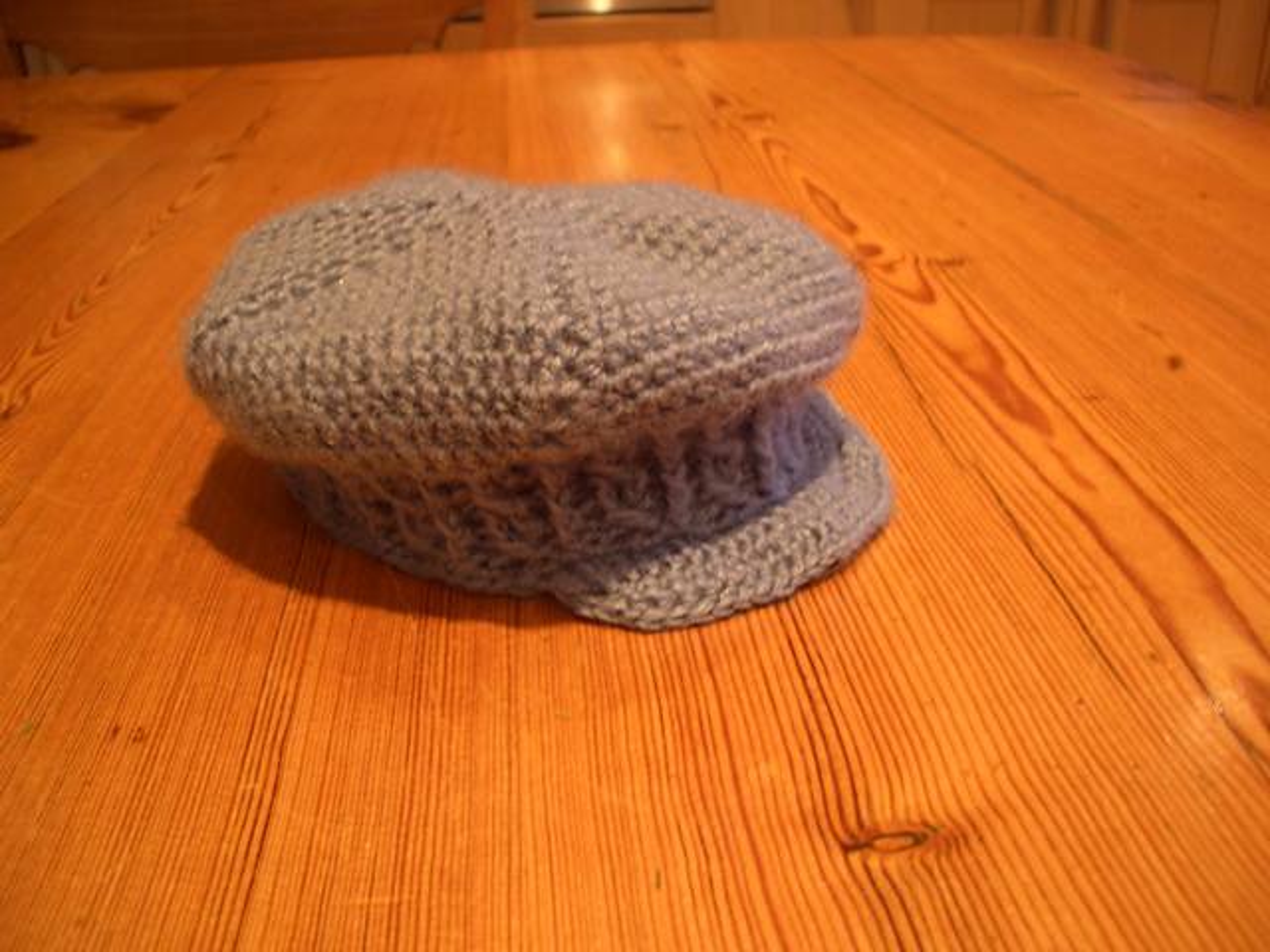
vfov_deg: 40.7
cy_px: 476
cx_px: 635
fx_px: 1284
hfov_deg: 52.6
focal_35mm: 35
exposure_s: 1/8
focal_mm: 5.8
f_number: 2.6
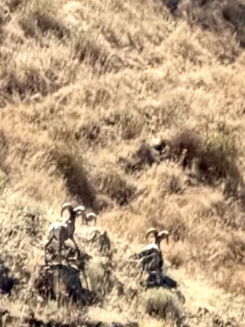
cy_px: -305
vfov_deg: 3.3
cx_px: 246
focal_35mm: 590
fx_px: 5568
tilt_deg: -11.0
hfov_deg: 2.5
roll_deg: +3.5
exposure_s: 1/510
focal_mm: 16.89
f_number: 2.8
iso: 50
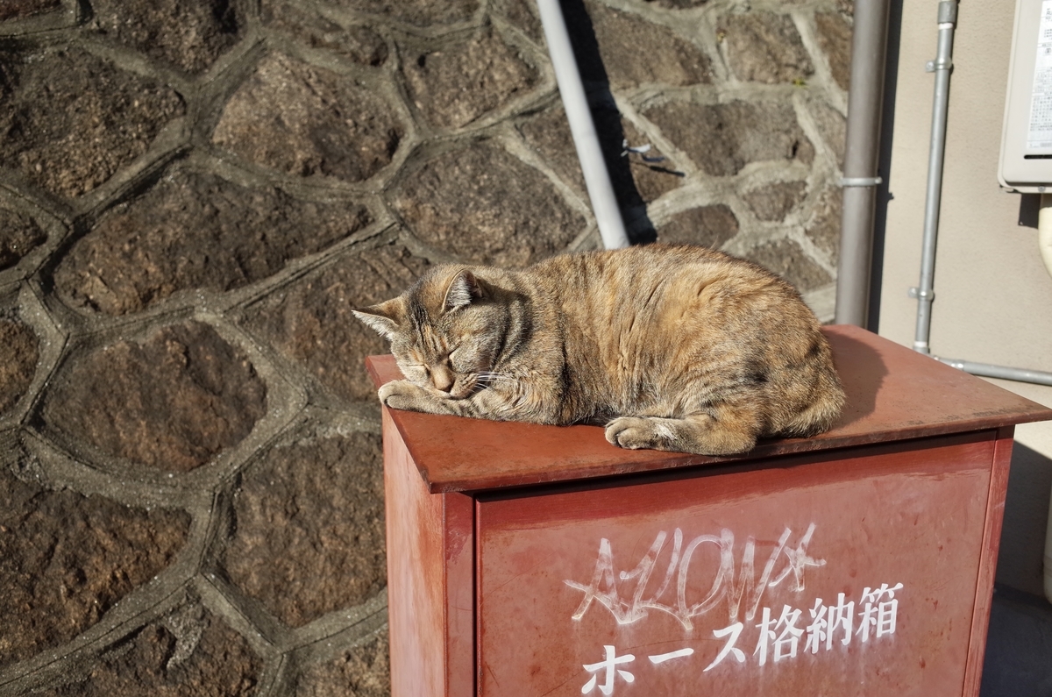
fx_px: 817
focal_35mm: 28
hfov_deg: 65.6
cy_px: 348
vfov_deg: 46.2
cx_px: 526
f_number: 4
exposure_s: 1/1000
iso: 100
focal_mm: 18.3
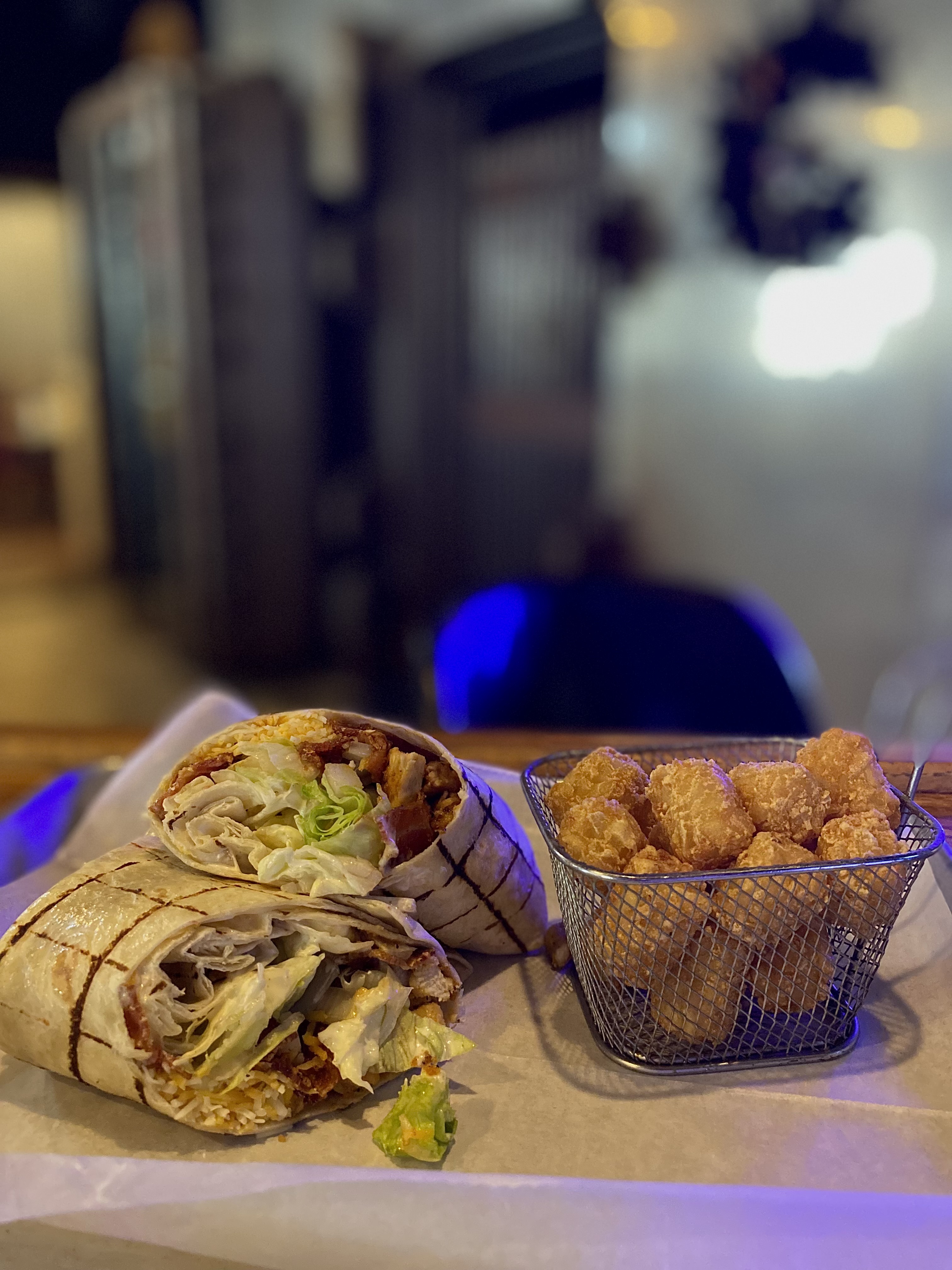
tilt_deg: -14.4
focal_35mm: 26
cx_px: 476
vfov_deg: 67.3
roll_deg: -1.3
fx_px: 953
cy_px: 635
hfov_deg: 53.1
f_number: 1.8
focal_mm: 4.25
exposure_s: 1/30
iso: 640
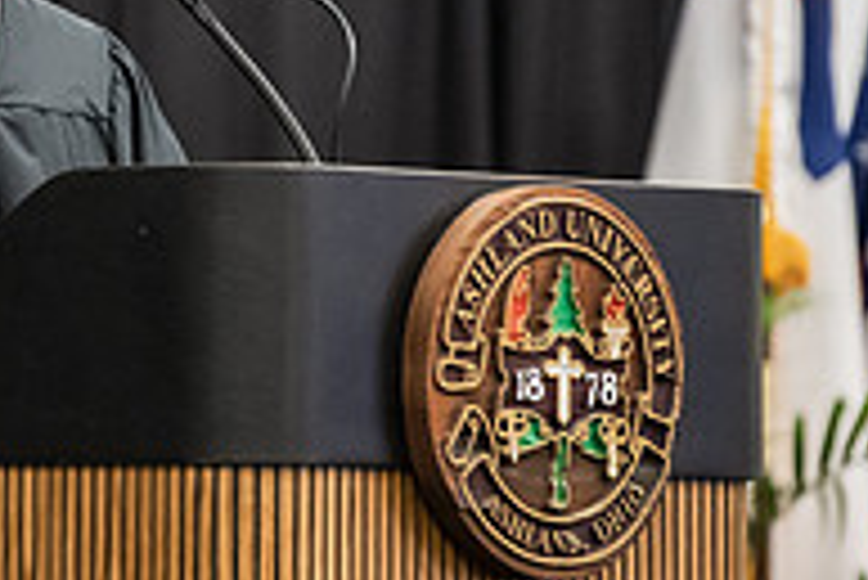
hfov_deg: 3.6
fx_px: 13777
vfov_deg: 2.4
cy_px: 16
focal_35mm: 571
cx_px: -76
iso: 4000
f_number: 3.2
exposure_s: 1/200
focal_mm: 190
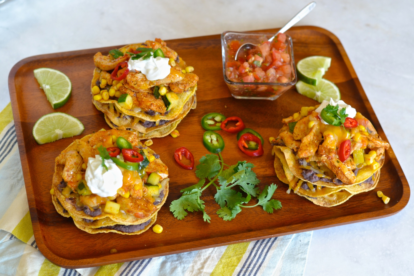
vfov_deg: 18.2
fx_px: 862
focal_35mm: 75
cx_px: 207
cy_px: 138
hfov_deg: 27.0
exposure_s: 1/60
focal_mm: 50
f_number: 4
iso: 400
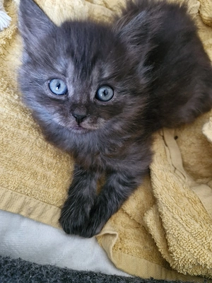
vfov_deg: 73.9
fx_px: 188
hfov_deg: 58.9
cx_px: 106
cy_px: 142
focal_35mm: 23
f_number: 1.8
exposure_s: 1/25
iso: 800
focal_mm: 5.54
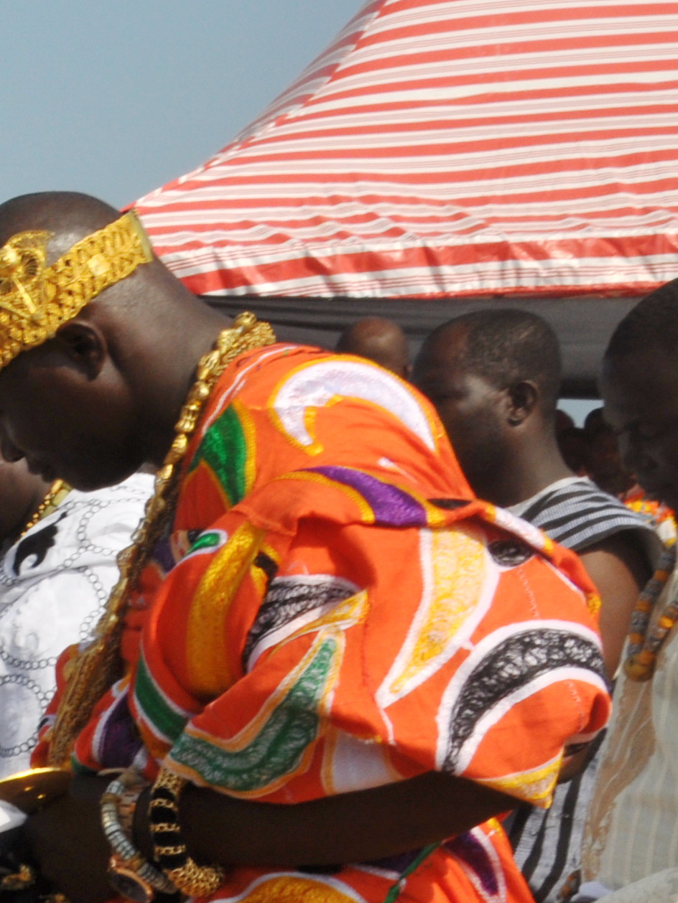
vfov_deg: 17.9
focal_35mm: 108
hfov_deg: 11.7
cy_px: 807
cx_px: -850
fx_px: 2819
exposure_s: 1/200
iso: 200
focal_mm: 22
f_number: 14
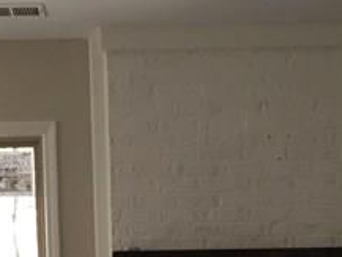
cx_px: 184
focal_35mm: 137
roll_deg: -0.5
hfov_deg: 14.4
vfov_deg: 10.2
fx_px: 1354
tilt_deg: -9.9
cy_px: 475
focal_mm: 4.15
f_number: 2.2
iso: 40
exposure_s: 1/30
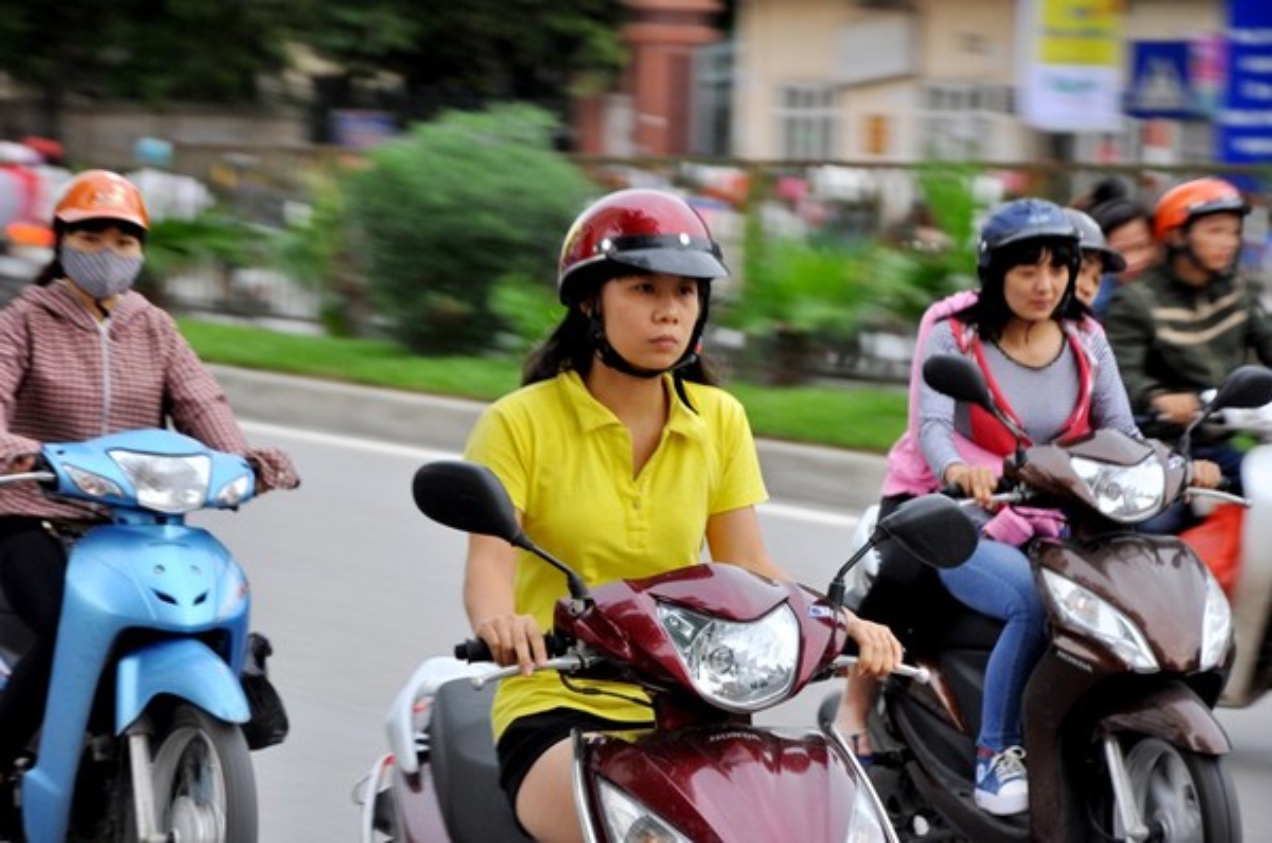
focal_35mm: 158
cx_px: 636
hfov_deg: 13.1
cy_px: 422
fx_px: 5556
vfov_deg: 8.7
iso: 500
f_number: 5.6
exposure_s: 1/40
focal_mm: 105
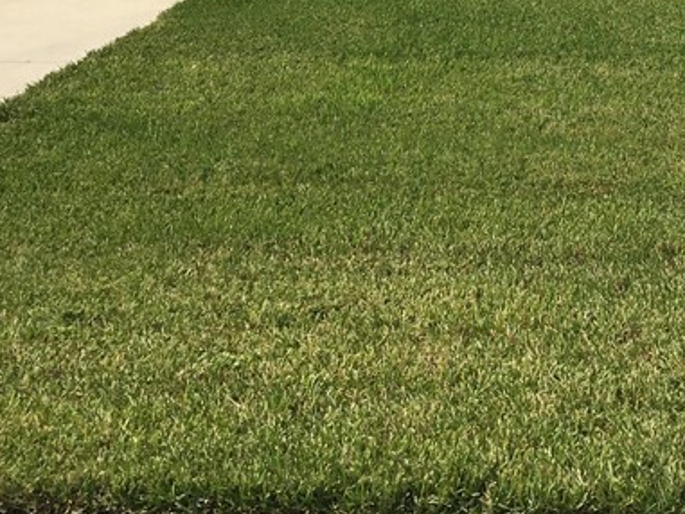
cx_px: 635
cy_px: -129
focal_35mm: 78
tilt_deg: +1.1
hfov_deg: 24.2
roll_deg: -1.5
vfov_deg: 17.8
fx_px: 1544
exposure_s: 1/2747
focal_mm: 4.15
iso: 25
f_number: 2.2
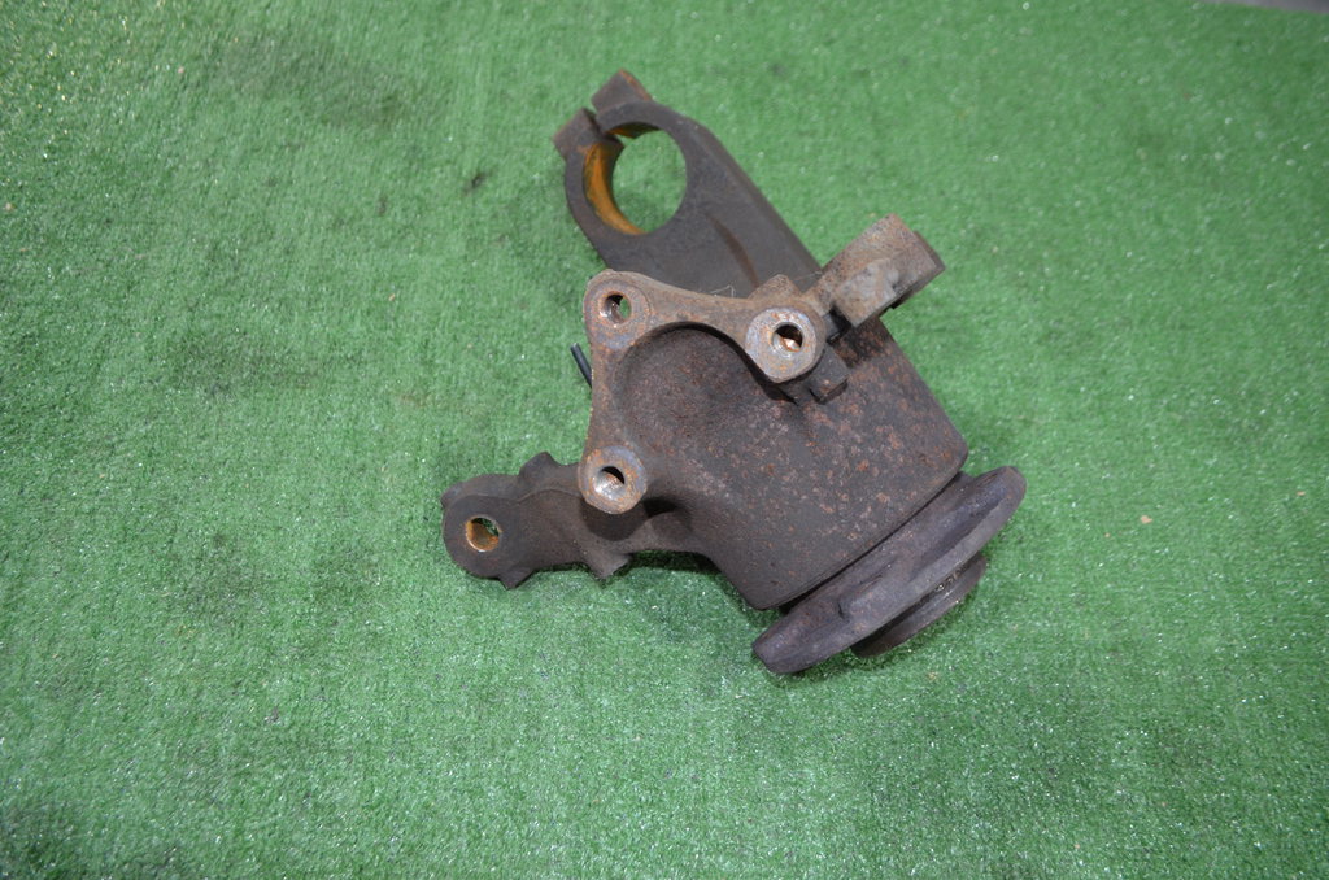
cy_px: 440
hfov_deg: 67.5
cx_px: 664
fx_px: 995
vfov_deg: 47.7
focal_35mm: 27
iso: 900
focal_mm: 18
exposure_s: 1/60
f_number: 3.5
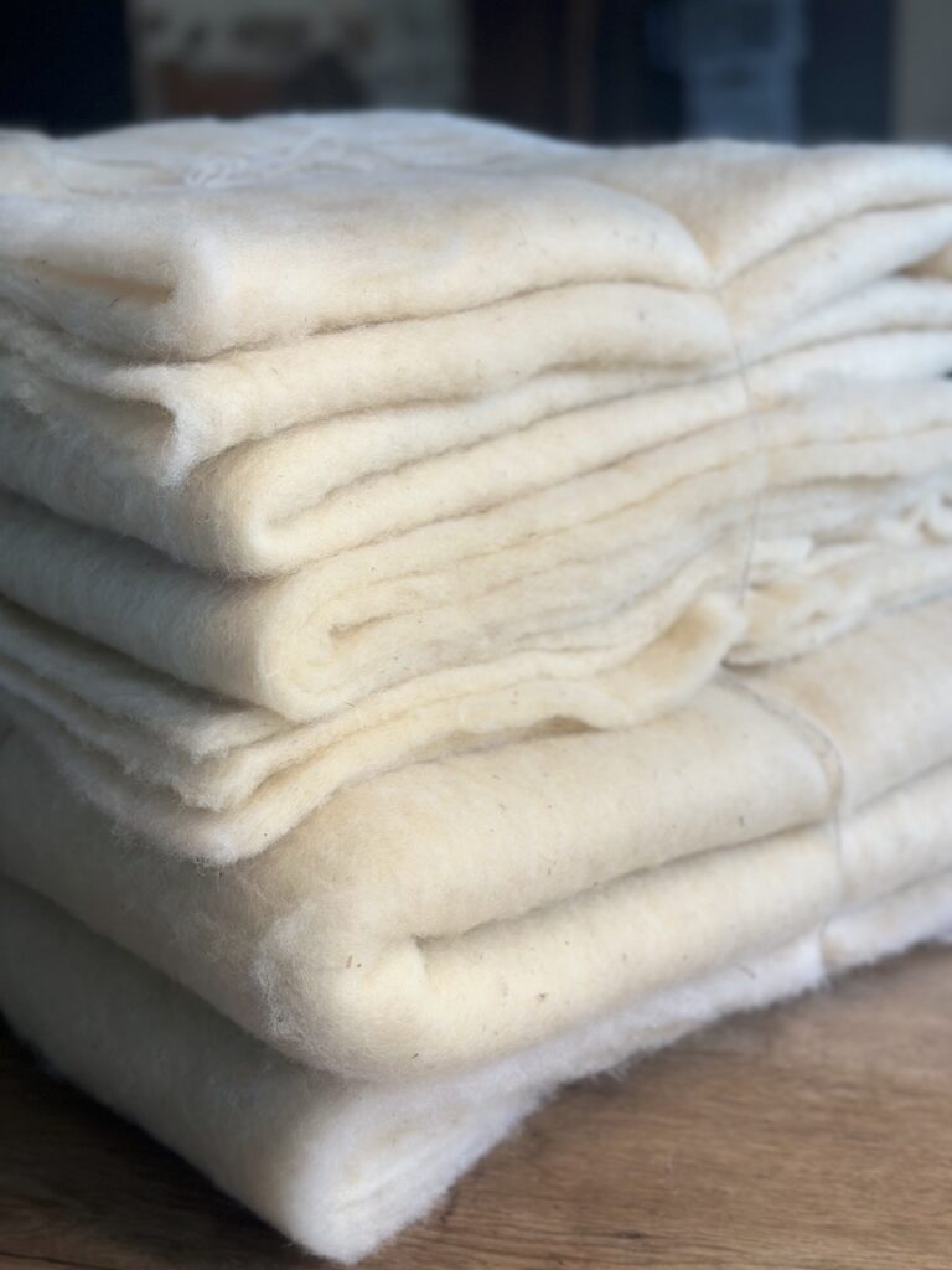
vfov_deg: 39.7
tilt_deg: -19.4
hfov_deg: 30.3
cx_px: 476
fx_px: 1760
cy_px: 635
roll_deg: +1.9
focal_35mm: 48
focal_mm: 6.86
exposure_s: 1/138
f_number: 1.78
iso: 64
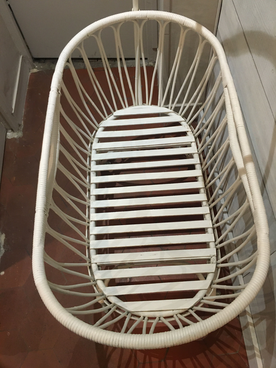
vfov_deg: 61.7
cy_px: 184
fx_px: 308
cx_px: 138
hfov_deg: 48.2
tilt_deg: -63.3
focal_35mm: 29
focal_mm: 4.15
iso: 200
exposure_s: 1/33
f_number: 2.2
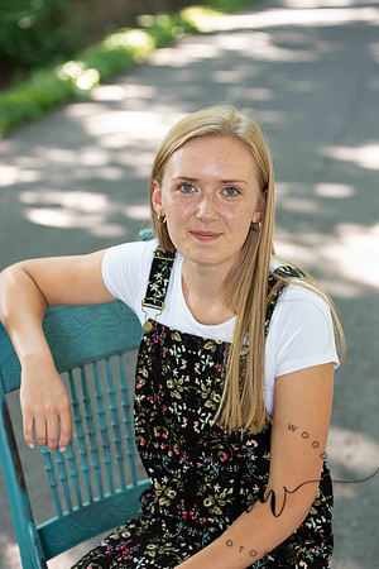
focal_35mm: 85
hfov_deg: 16.1
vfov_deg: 23.9
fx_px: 1342
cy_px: 284
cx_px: 190
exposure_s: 1/200
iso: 640
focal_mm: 85
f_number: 3.5
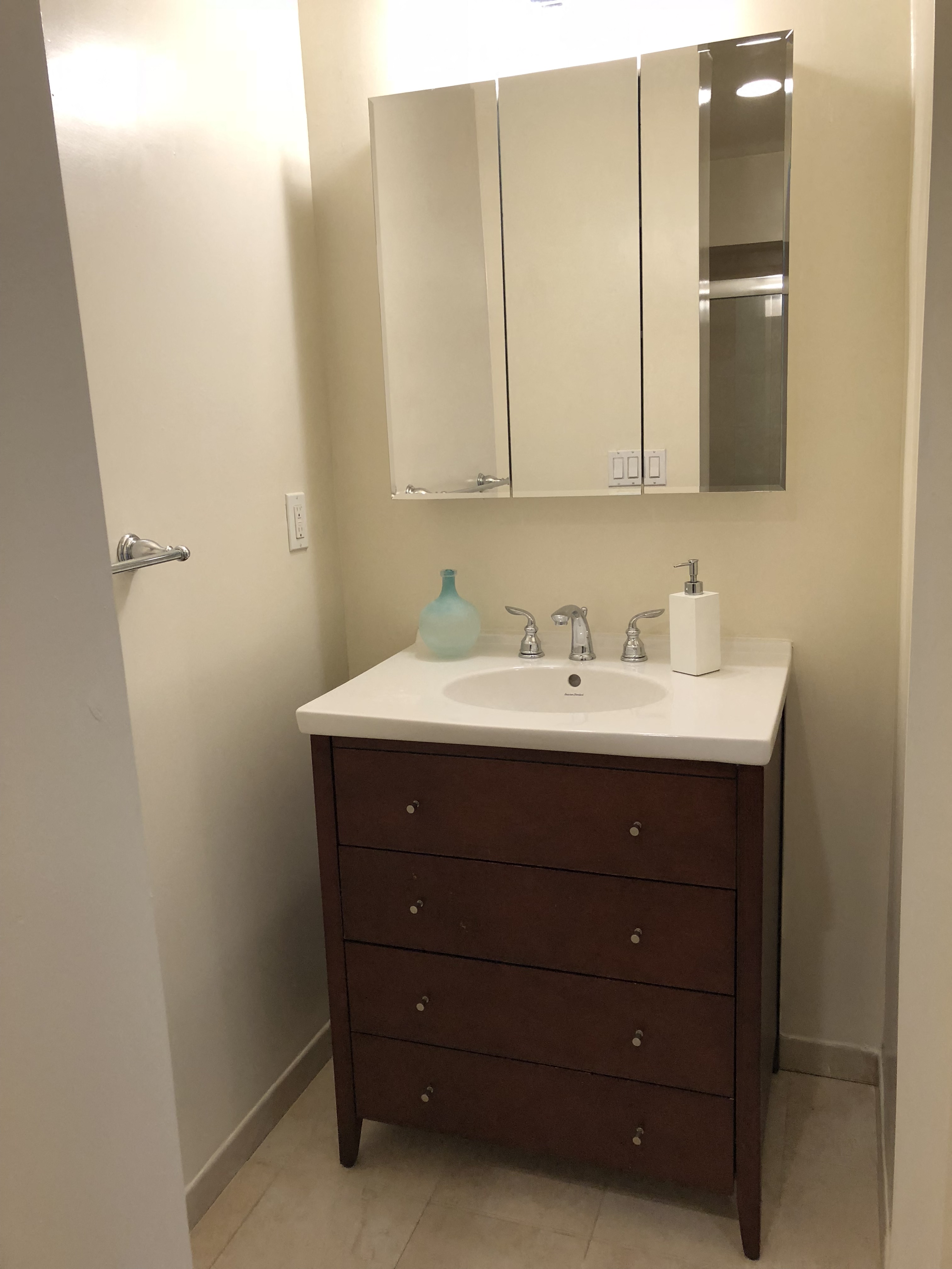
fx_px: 1027
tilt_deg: -9.8
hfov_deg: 49.7
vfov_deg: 63.4
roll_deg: +3.7
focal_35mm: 28
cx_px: 476
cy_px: 634
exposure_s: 1/30
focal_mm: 3.99
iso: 40
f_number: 1.8
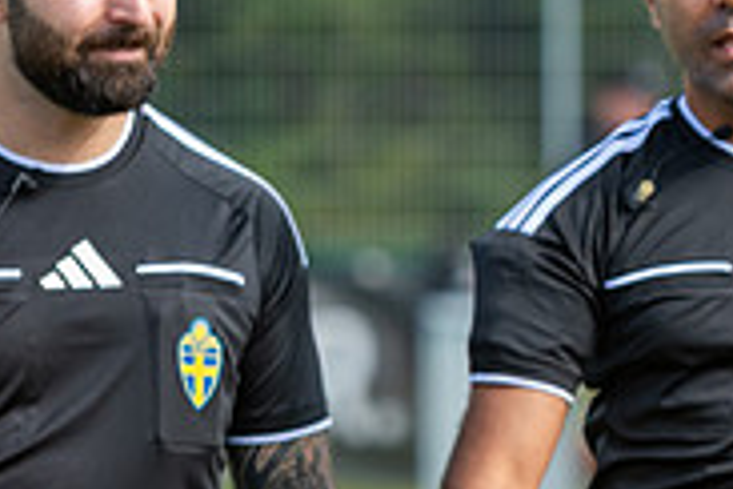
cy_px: 339
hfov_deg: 2.3
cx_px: 669
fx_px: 18059
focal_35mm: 887
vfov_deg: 1.6
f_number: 4.5
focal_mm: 185
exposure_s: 1/800
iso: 500
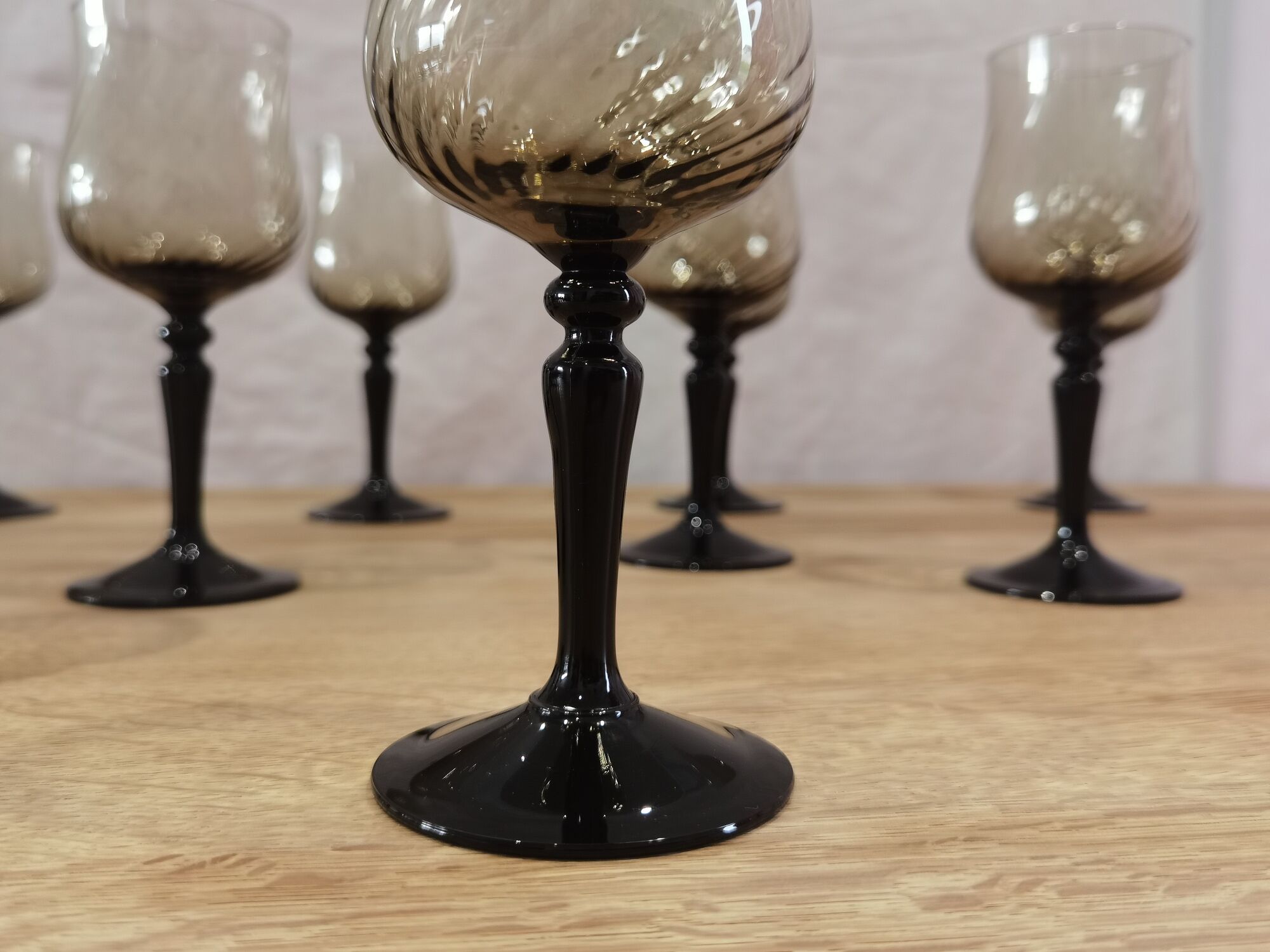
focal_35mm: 29
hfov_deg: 61.7
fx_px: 1064
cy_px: 476
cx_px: 635
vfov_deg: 48.2
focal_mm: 6.71
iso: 100
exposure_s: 1/50
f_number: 1.9
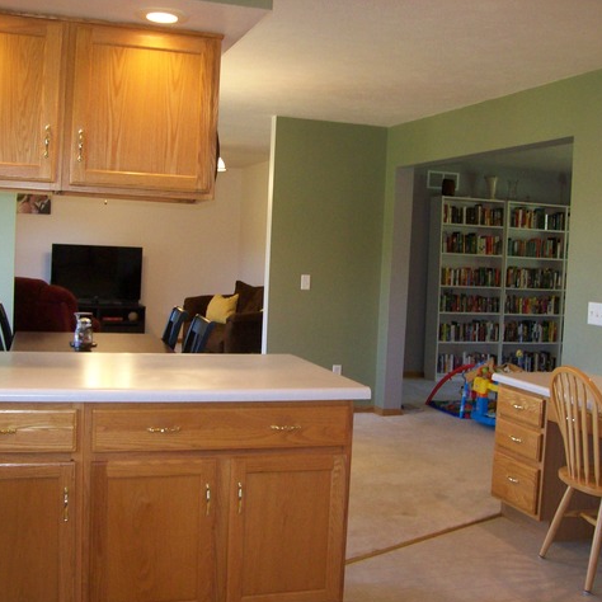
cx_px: 292
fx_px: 846
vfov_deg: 39.2
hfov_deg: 39.2
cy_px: 304
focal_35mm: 43
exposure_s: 1/64
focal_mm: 6
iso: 200
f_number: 2.7
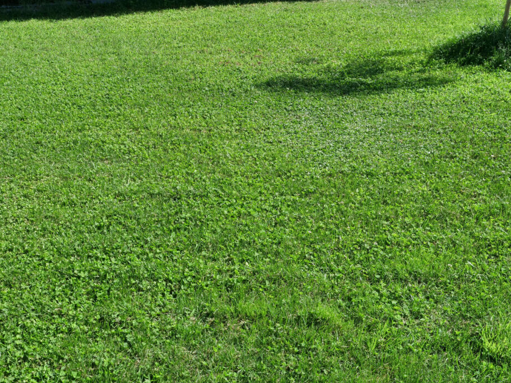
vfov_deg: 33.5
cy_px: 231
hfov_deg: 43.6
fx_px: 635
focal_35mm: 43
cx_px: 201
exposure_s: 1/800
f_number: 7.1
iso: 400
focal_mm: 17
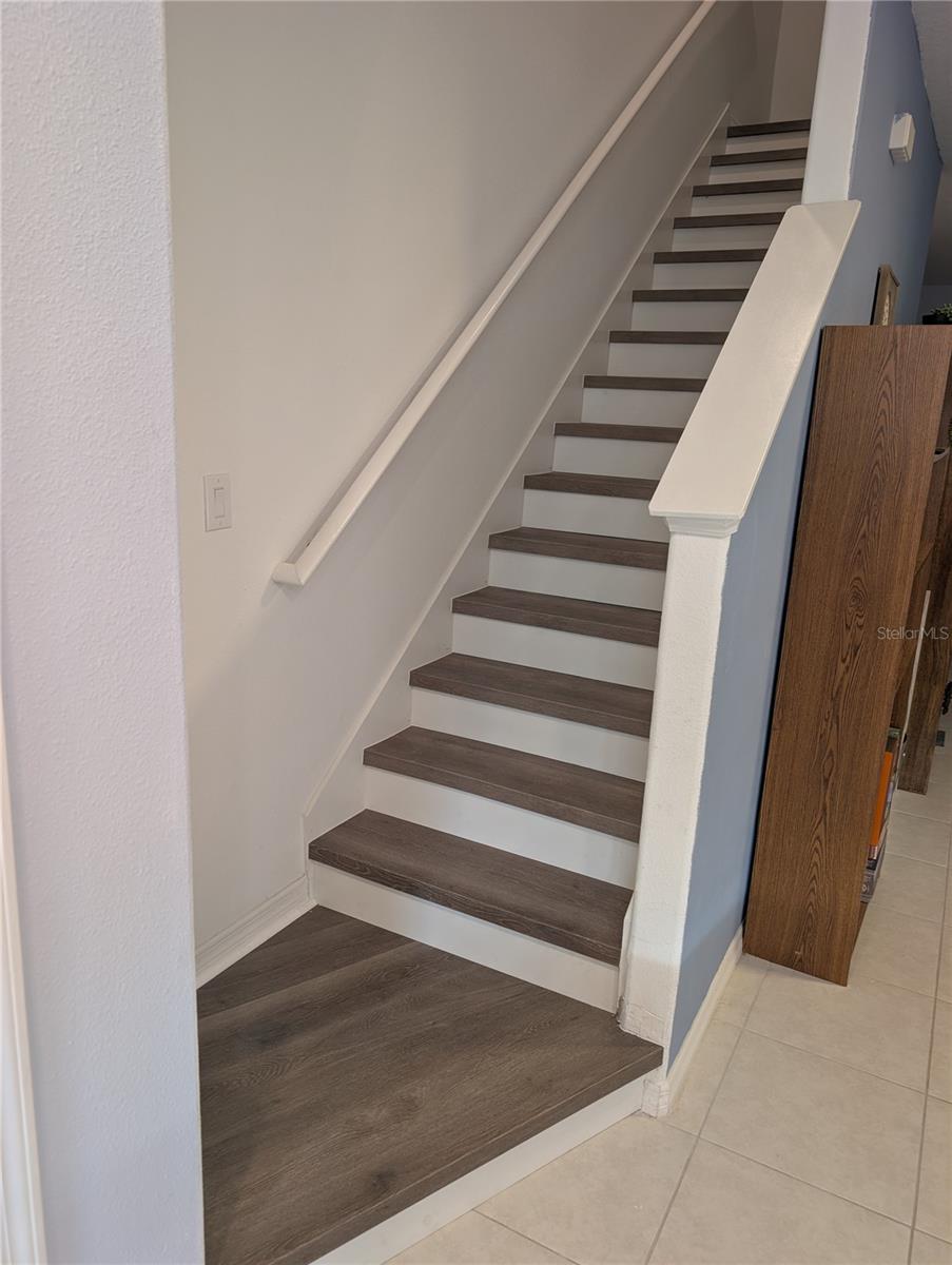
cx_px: 476
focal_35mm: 24
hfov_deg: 56.9
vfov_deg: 71.5
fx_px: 878
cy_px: 632
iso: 72
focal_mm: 6.9
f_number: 1.68
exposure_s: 1/24
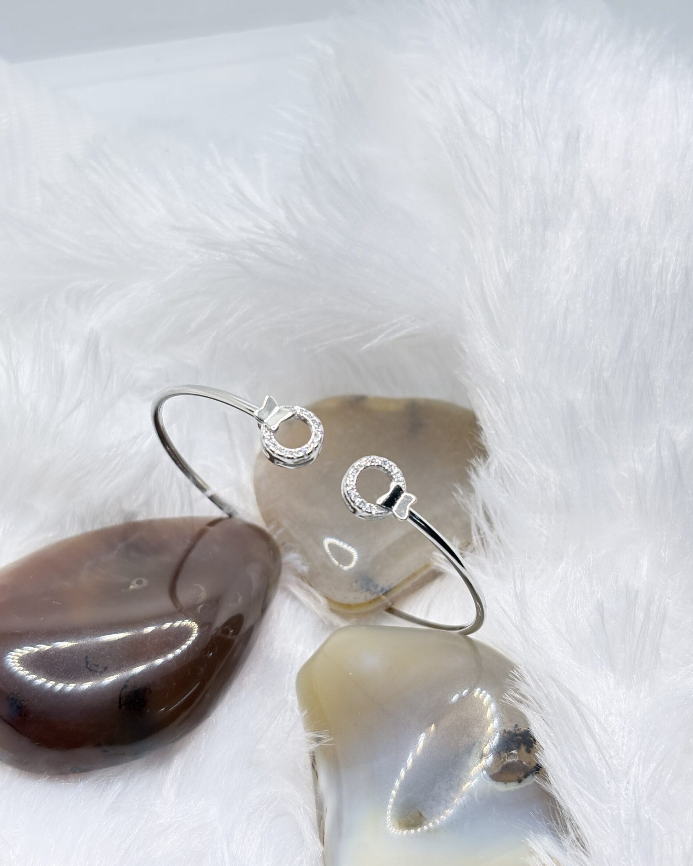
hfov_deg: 27.6
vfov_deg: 34.1
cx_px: 344
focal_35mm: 55
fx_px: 1410
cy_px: 441
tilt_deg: -48.6
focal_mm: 5.96
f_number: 1.6
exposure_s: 1/242
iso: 50
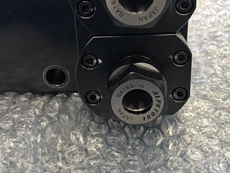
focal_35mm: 45
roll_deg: +0.2
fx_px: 299
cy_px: 56
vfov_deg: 31.9
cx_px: 135
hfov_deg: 41.9
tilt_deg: -40.5
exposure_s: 1/20
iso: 32
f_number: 1.8
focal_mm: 3.99
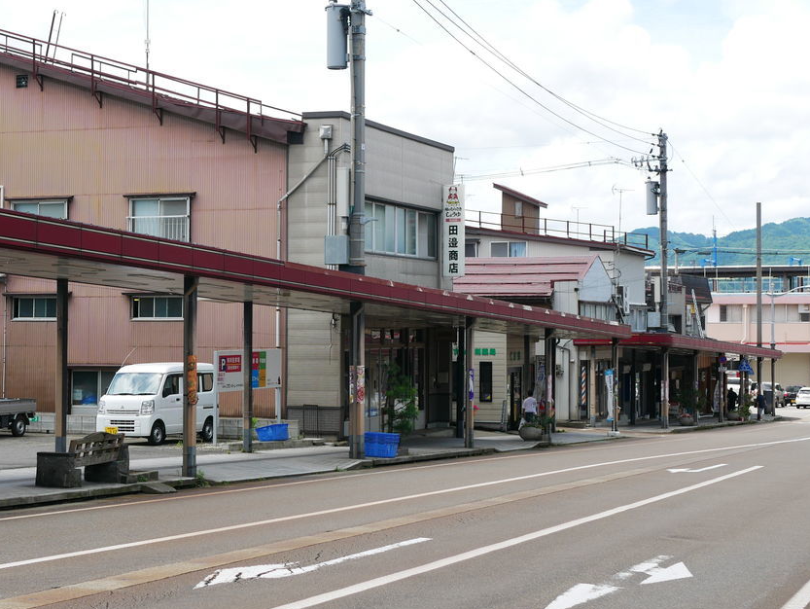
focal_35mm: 72
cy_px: 227
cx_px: 316
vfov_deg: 20.4
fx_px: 1686
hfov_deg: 26.9
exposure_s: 1/640
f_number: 4.5
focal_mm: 25
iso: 200
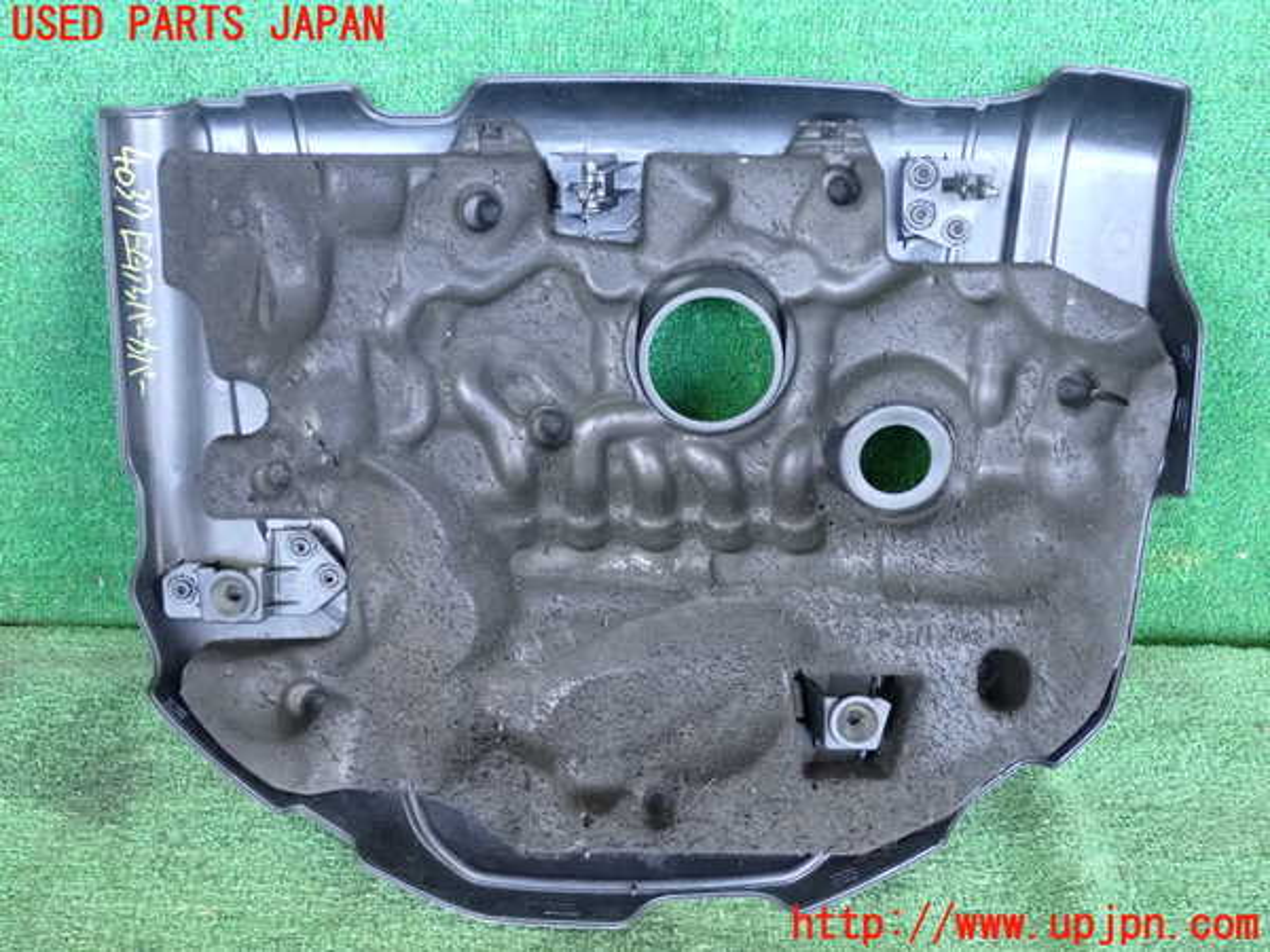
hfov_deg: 51.4
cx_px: 635
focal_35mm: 36
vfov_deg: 39.7
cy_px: 476
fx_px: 1321
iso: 1600
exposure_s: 1/125
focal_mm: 6.37
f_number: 2.5
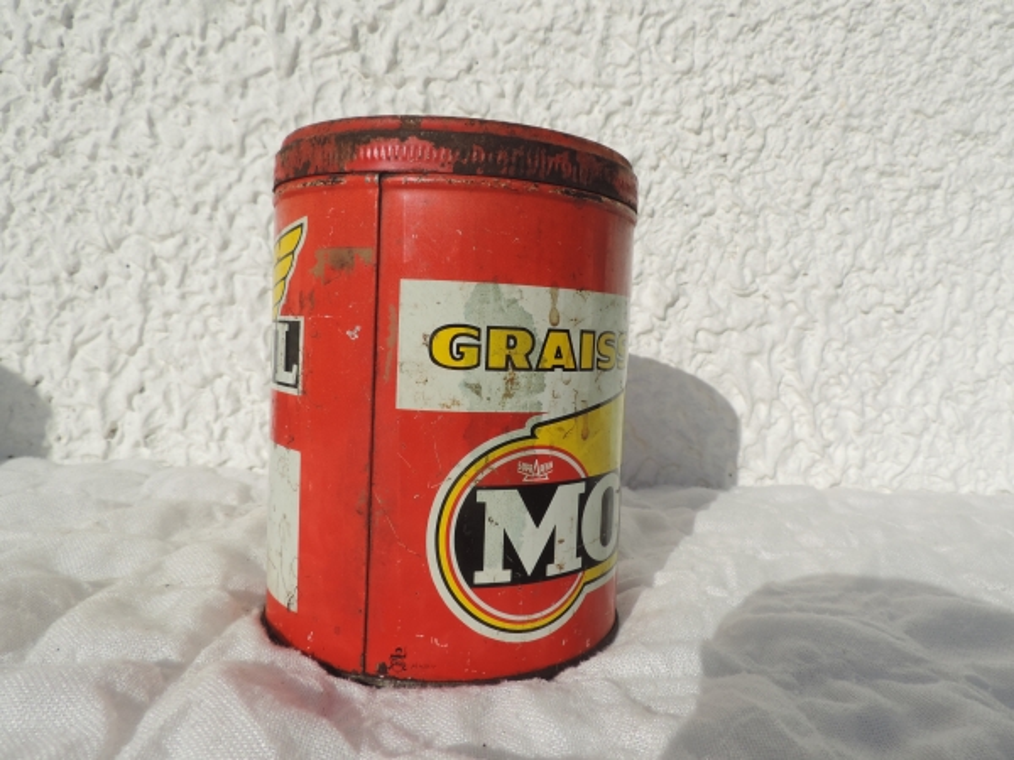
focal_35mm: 24
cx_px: 507
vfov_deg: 56.8
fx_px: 703
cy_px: 380
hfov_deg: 71.6
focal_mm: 4.3
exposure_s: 1/1600
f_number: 4.2
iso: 80
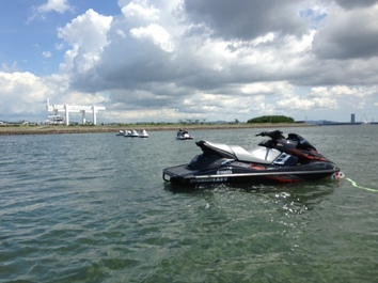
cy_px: 142
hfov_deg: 55.4
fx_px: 360
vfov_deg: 42.9
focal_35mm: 33
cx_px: 189
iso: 50
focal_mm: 4.13
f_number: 2.4
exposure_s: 1/1808
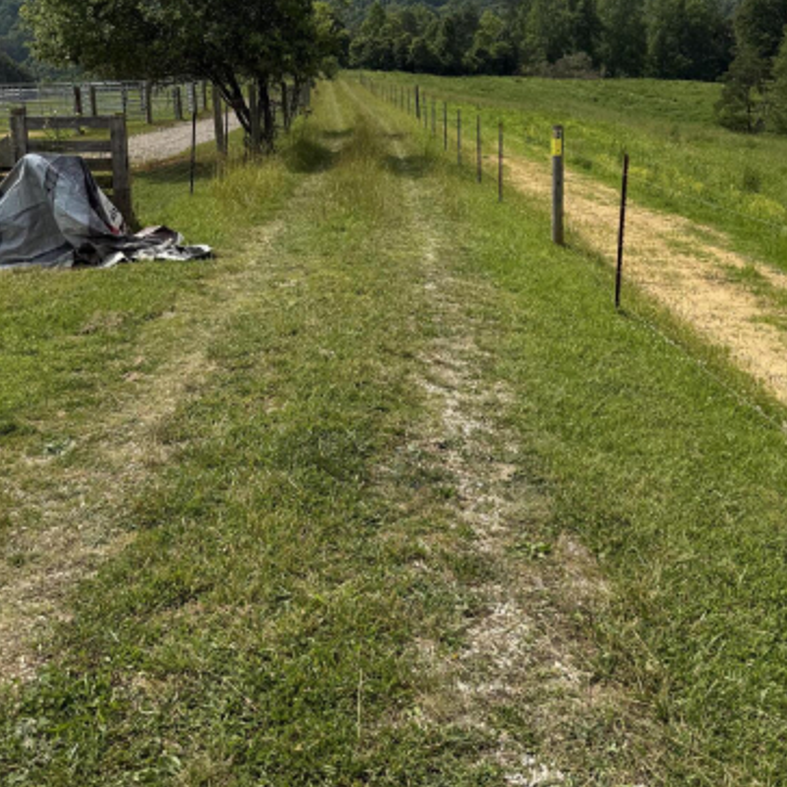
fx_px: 1003
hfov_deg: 42.7
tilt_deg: -4.8
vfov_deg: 41.9
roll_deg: +0.9
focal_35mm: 39
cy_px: 227
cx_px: 444
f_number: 1.78
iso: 80
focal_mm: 6.76
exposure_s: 1/7353
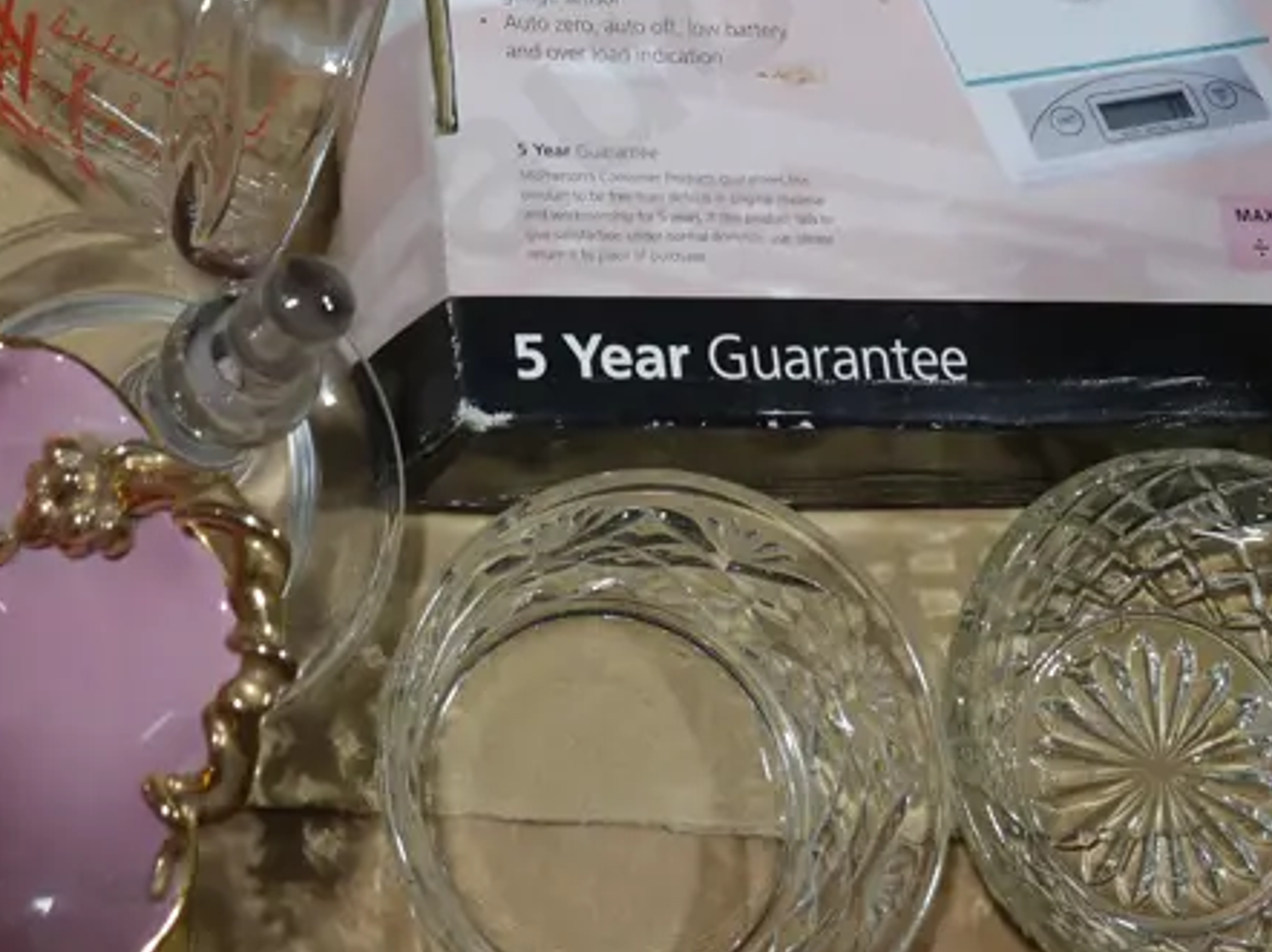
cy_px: 81
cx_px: 624
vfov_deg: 14.3
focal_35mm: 102
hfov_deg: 19.3
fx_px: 3746
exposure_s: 1/80
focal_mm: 22
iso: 200
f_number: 4.7
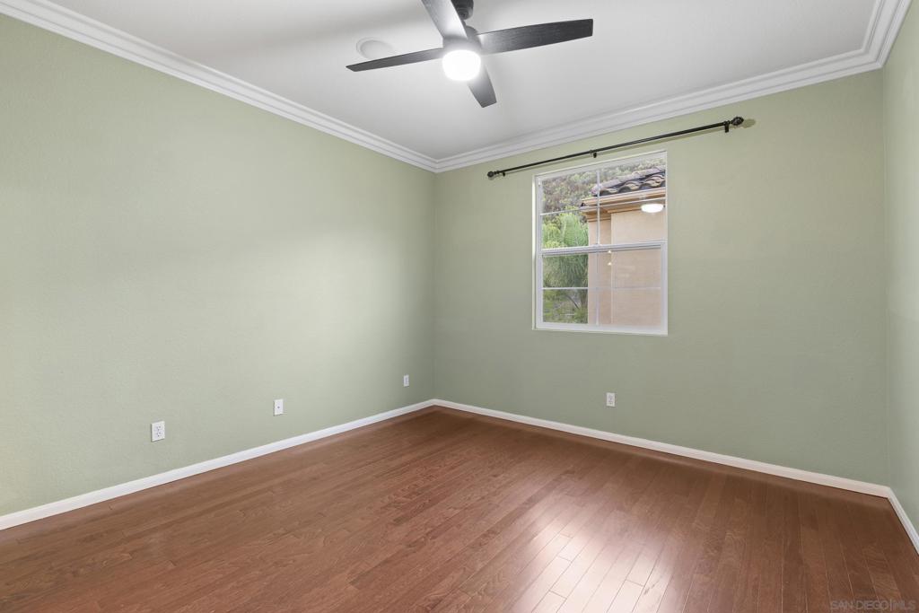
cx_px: 460
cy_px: 306
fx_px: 408
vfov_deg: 73.8
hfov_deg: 96.7
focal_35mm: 16
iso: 500
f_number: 8
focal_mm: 16
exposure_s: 1/1.67
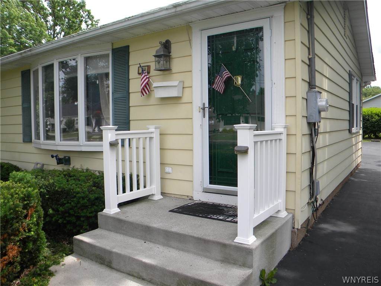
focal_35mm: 28
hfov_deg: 63.4
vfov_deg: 49.7
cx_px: 190
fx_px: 308
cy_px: 143
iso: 80
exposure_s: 1/492
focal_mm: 5
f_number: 3.5
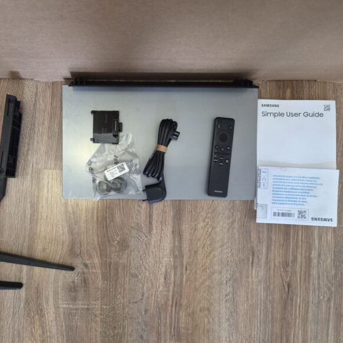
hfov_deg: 56.2
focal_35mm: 28
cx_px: 118
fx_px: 314
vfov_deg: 57.3
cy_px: 172
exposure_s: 1/100
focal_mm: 5.4
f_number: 1.8
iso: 800
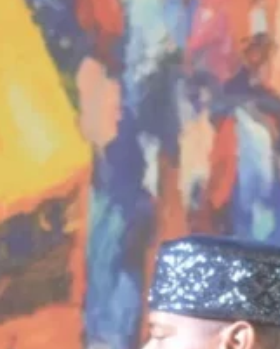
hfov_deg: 3.8
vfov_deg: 4.6
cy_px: 925
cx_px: 38
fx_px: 4171
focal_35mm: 403
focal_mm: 50
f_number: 2.2
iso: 800
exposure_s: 1/160
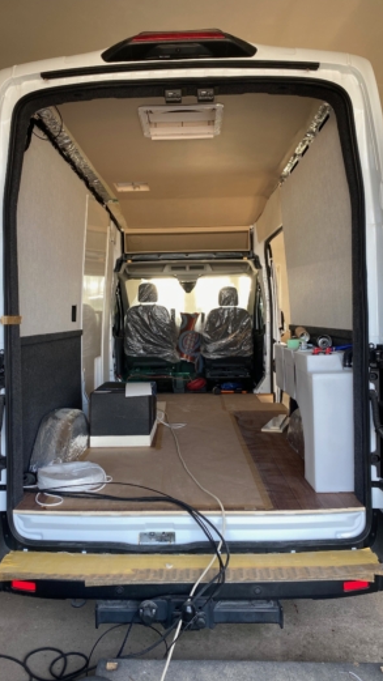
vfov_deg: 66.1
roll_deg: +0.6
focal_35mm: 29
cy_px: 334
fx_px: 524
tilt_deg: -1.8
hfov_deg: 40.1
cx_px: 176
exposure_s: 1/100
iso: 40
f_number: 1.8
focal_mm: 4.25
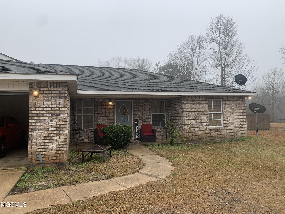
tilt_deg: +3.4
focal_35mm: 26
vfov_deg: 53.1
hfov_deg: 67.3
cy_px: 107
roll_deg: +2.2
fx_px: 214
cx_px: 142
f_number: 1.8
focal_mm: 4.25
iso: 25
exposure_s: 1/359
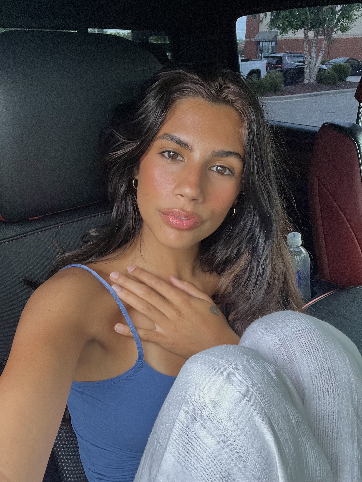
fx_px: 418
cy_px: 241
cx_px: 181
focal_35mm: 30
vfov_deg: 60.0
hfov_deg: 46.8
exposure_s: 1/96
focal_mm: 2.71
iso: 100
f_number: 2.2
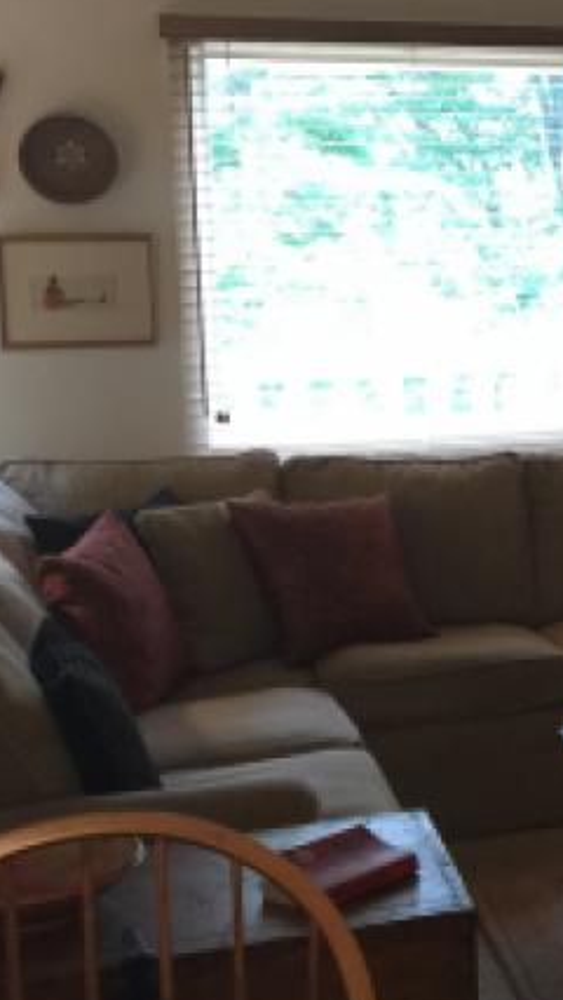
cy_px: 435
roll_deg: -0.7
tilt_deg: -8.4
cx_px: 1042
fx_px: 2015
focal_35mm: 76
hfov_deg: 14.0
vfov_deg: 27.8
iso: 50
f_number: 2.2
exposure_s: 1/30
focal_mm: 4.15
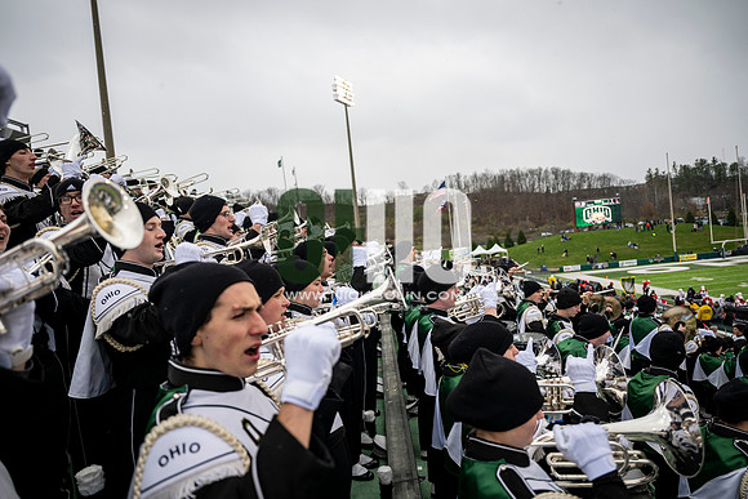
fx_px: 499
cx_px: 374
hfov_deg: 73.7
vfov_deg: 53.2
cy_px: 250
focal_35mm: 24
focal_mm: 24
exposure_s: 1/500
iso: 160
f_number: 2.8
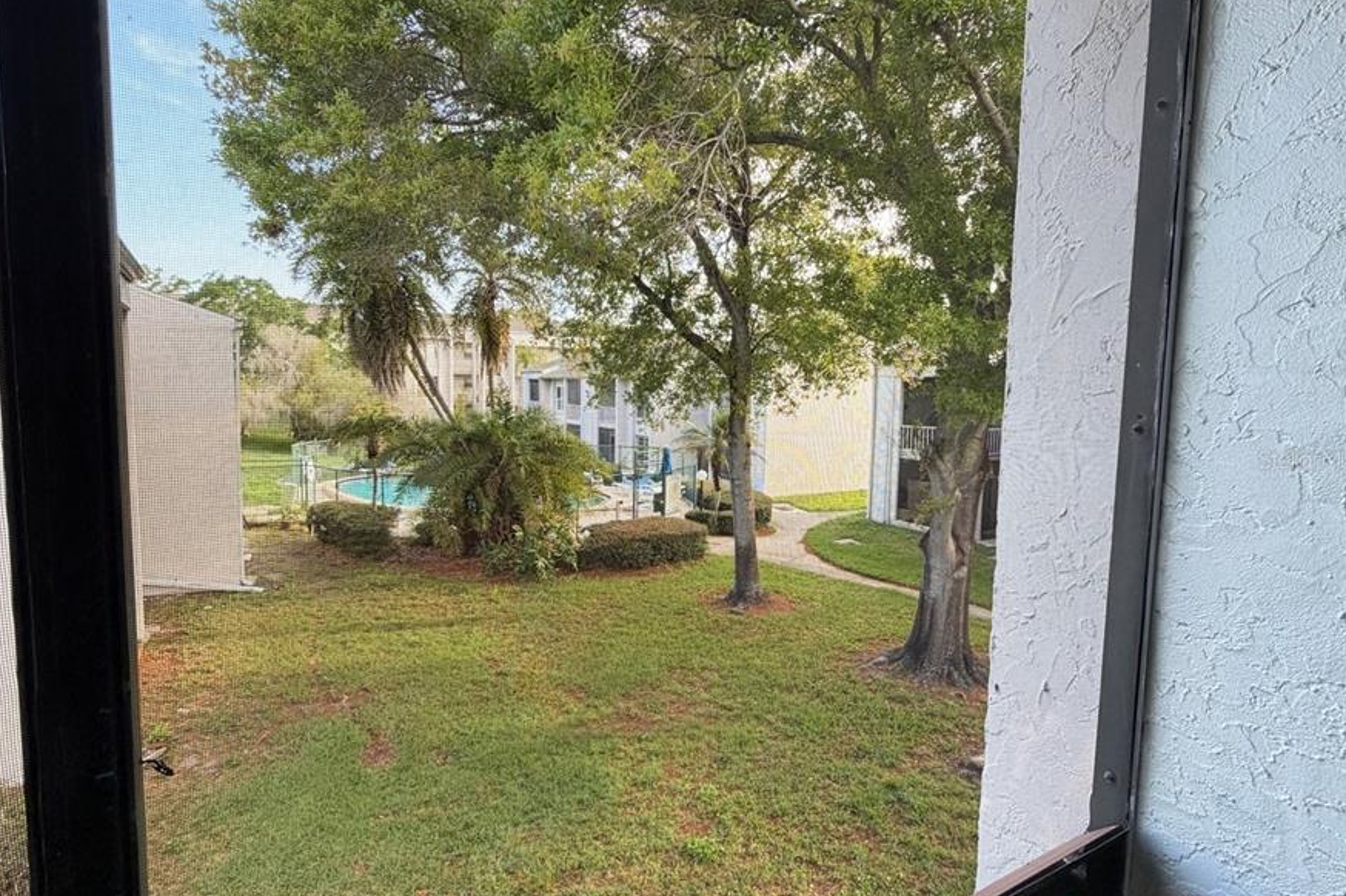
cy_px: 459
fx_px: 747
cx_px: 675
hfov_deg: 84.0
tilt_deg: -4.9
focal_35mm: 20
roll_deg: -1.3
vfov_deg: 61.9
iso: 80
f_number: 2.2
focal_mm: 2.22
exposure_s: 1/121
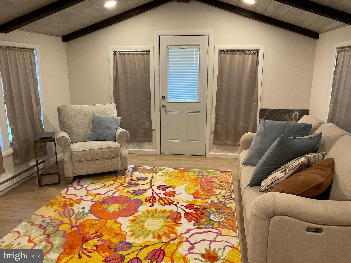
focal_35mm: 29
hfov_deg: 61.7
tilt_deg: -12.3
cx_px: 176
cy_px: 132
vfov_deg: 48.2
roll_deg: -0.3
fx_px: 294
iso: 125
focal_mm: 3
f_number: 1.8
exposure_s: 1/60
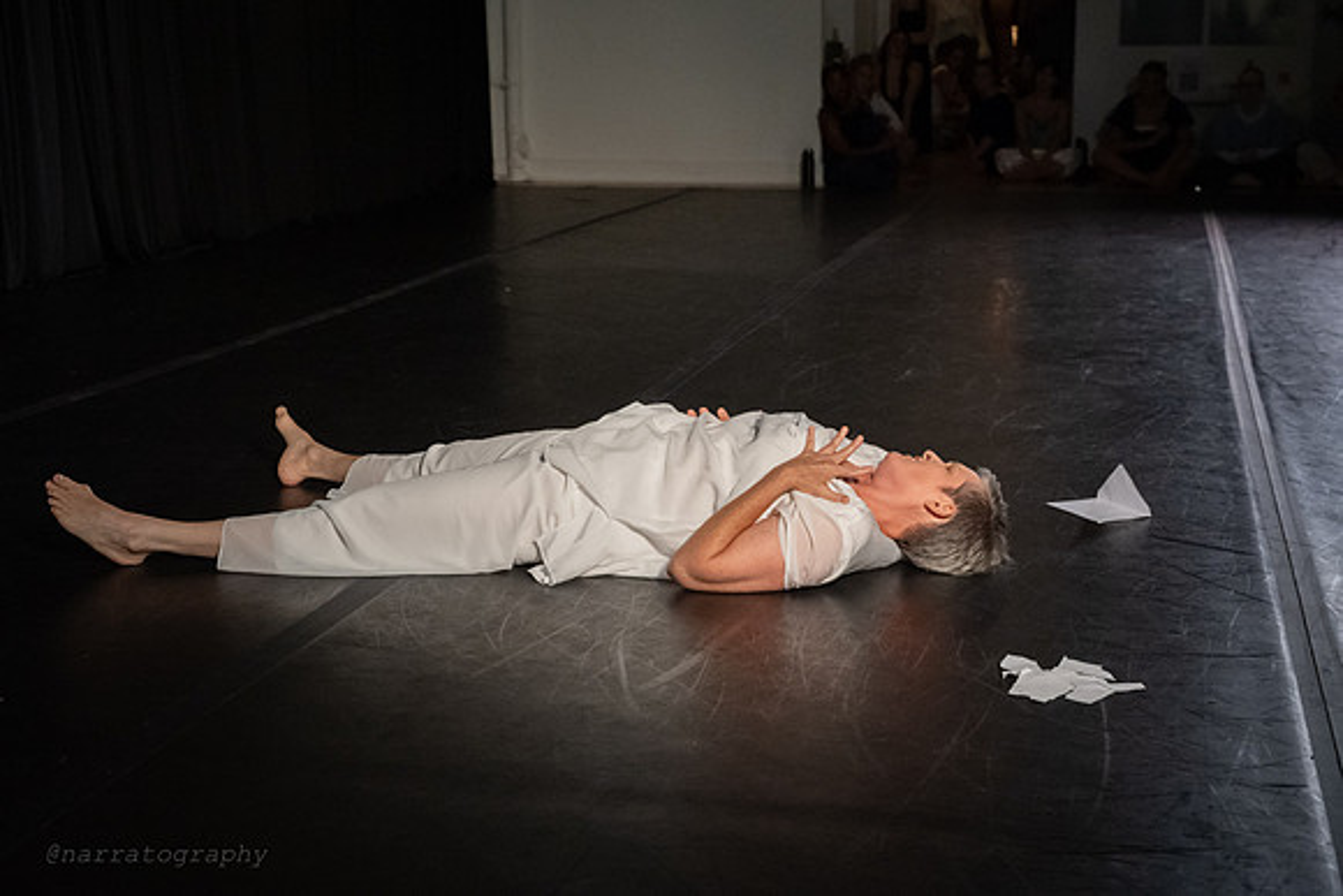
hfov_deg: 39.9
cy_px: 432
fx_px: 1848
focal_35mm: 50
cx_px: 705
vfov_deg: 27.3
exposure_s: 1/500
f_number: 4.5
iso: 6400
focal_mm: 47
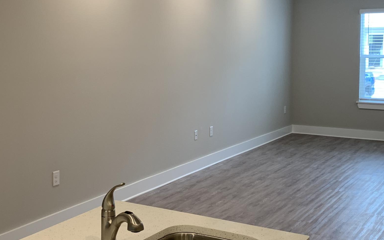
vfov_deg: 24.3
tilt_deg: -4.9
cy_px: 87
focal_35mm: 53
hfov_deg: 38.0
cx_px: 155
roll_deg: +0.8
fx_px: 555
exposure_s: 1/60
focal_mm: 4.25
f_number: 1.8
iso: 64
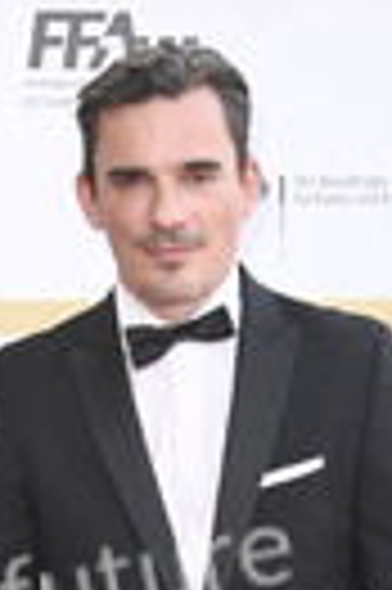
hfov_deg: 6.6
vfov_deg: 9.6
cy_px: 860
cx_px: 207
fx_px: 3406
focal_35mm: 208
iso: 500
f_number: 6.3
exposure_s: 1/250
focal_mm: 68
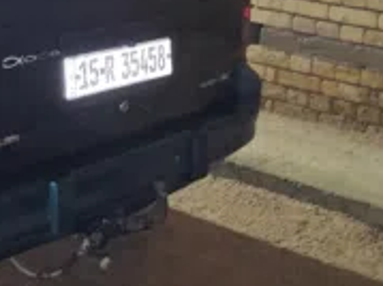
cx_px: 45
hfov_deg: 22.3
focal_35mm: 86
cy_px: 19
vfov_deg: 16.9
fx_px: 951
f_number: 1.89
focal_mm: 5.89
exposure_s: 1/17
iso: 2443
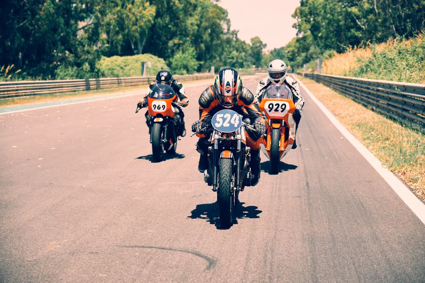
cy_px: 142
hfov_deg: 24.5
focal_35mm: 83
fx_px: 980
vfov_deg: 16.5
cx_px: 212
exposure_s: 1/1600
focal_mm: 55
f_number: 3.2
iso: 200
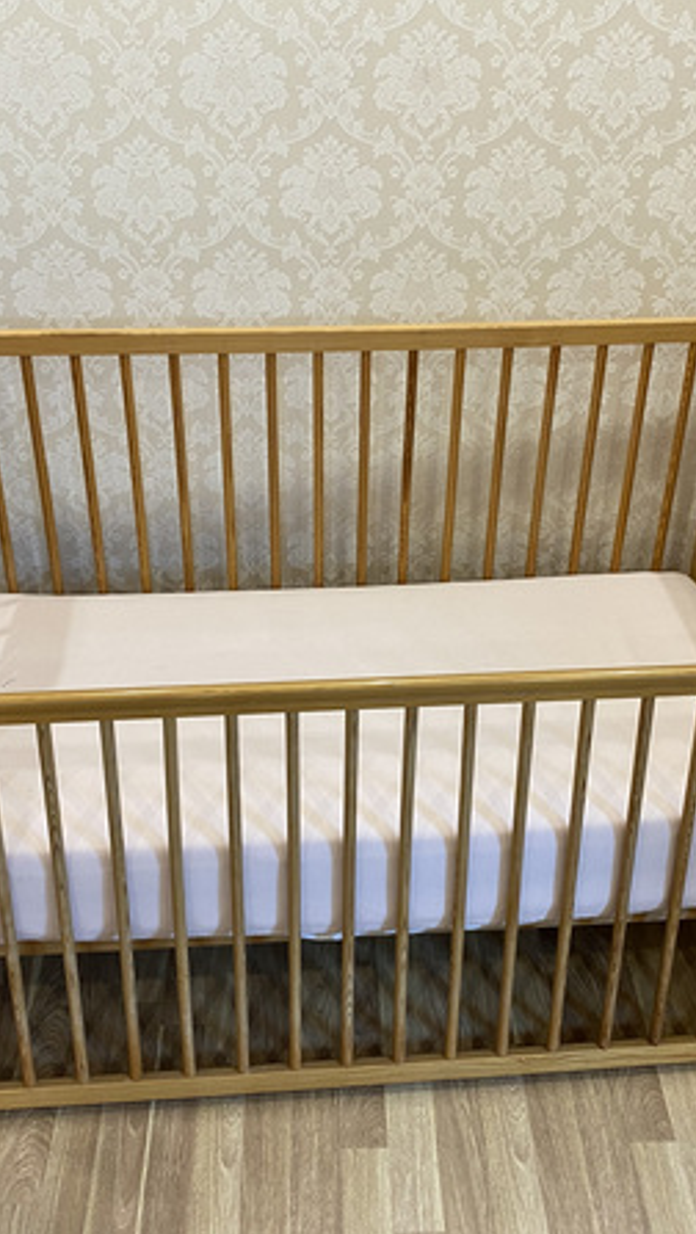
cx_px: 359
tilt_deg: -34.0
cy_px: 618
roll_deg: -0.9
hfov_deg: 31.2
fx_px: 1245
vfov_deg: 52.8
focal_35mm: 38
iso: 100
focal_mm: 4.25
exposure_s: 1/50
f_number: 1.8
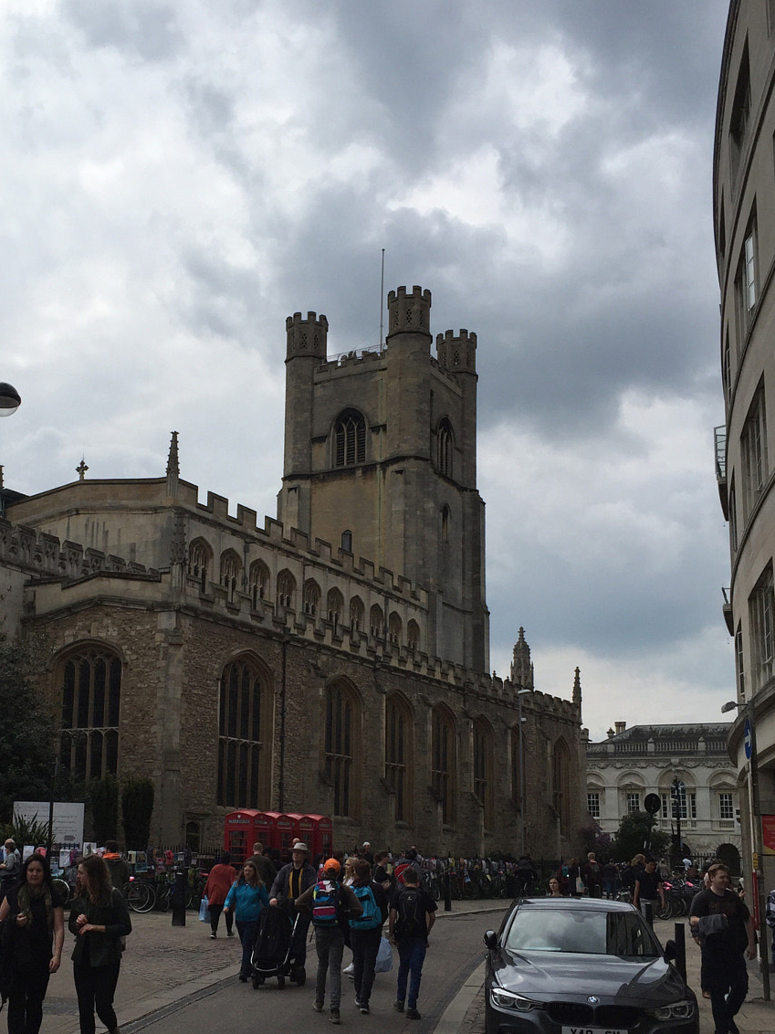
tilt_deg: +10.8
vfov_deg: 45.4
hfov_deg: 34.8
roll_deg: -1.6
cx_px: 254
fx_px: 1224
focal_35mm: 41
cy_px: 638
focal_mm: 4.15
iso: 32
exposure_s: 1/5650
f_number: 2.2
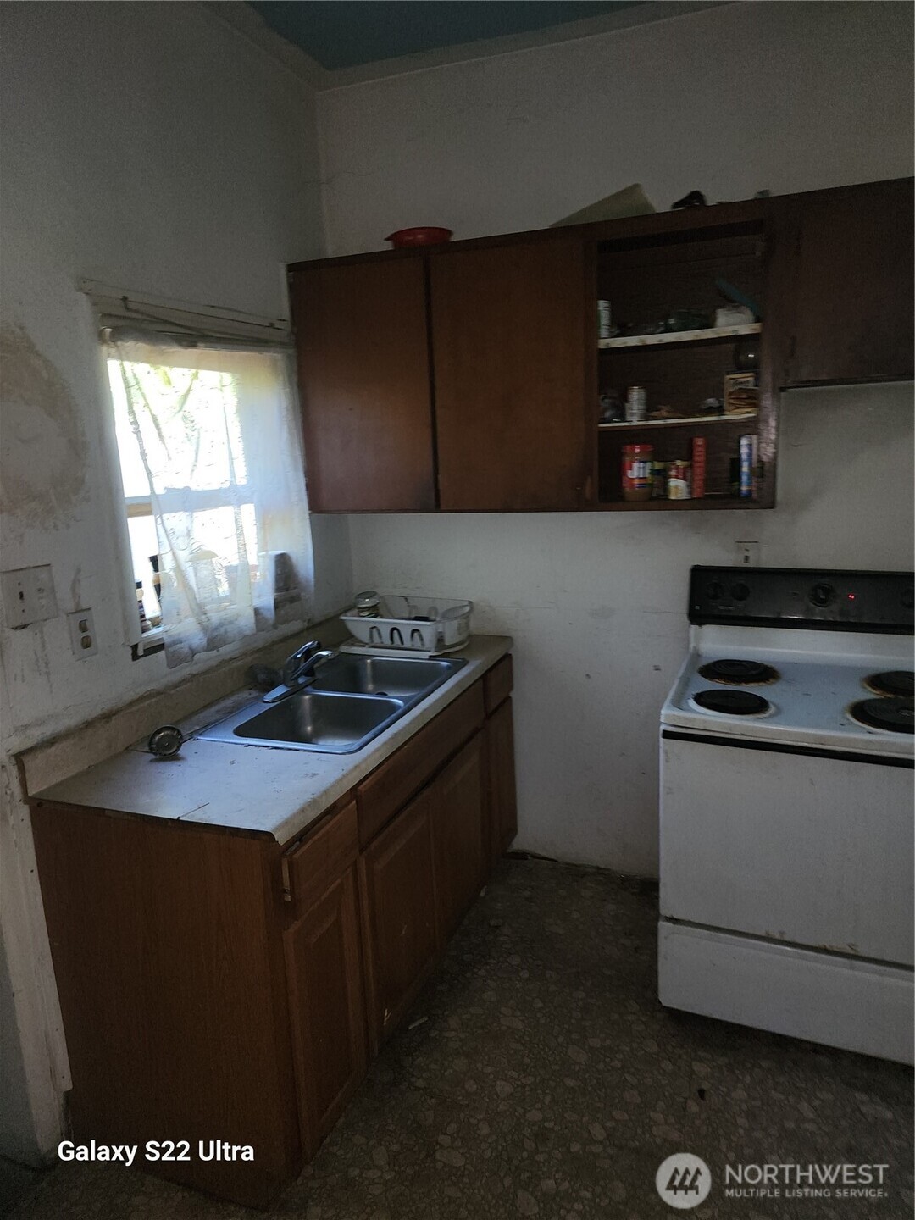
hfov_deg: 58.9
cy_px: 610
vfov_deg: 73.9
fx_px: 811
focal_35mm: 23
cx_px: 458
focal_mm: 6.4
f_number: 1.8
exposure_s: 1/15
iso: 125
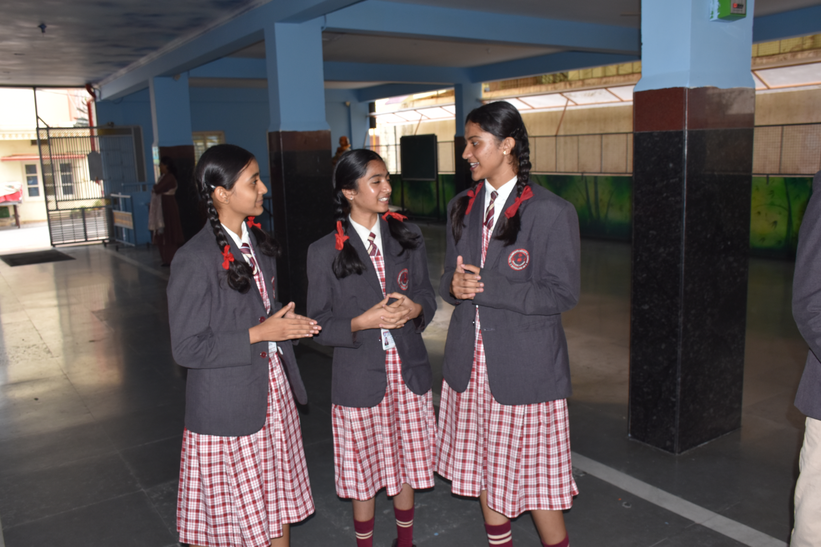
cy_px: 274
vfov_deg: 40.0
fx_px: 753
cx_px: 410
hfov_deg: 57.2
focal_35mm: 33
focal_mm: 22
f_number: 8
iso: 320
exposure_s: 1/60
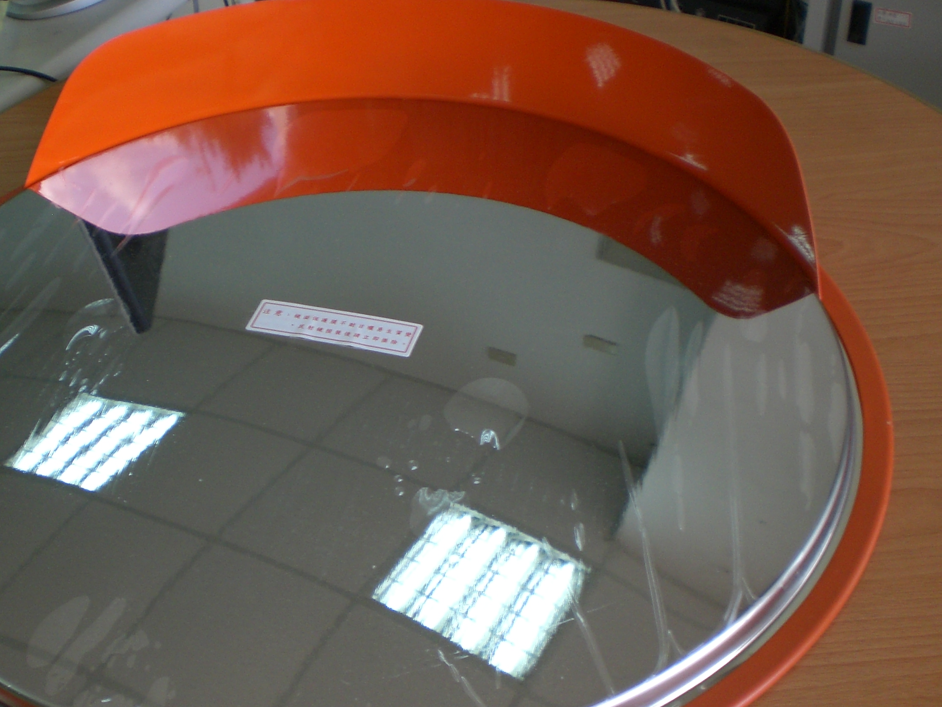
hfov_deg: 36.6
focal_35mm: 52
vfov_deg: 28.0
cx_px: 357
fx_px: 1415
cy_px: 416
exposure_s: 1/125
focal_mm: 6.3
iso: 100
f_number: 3.1
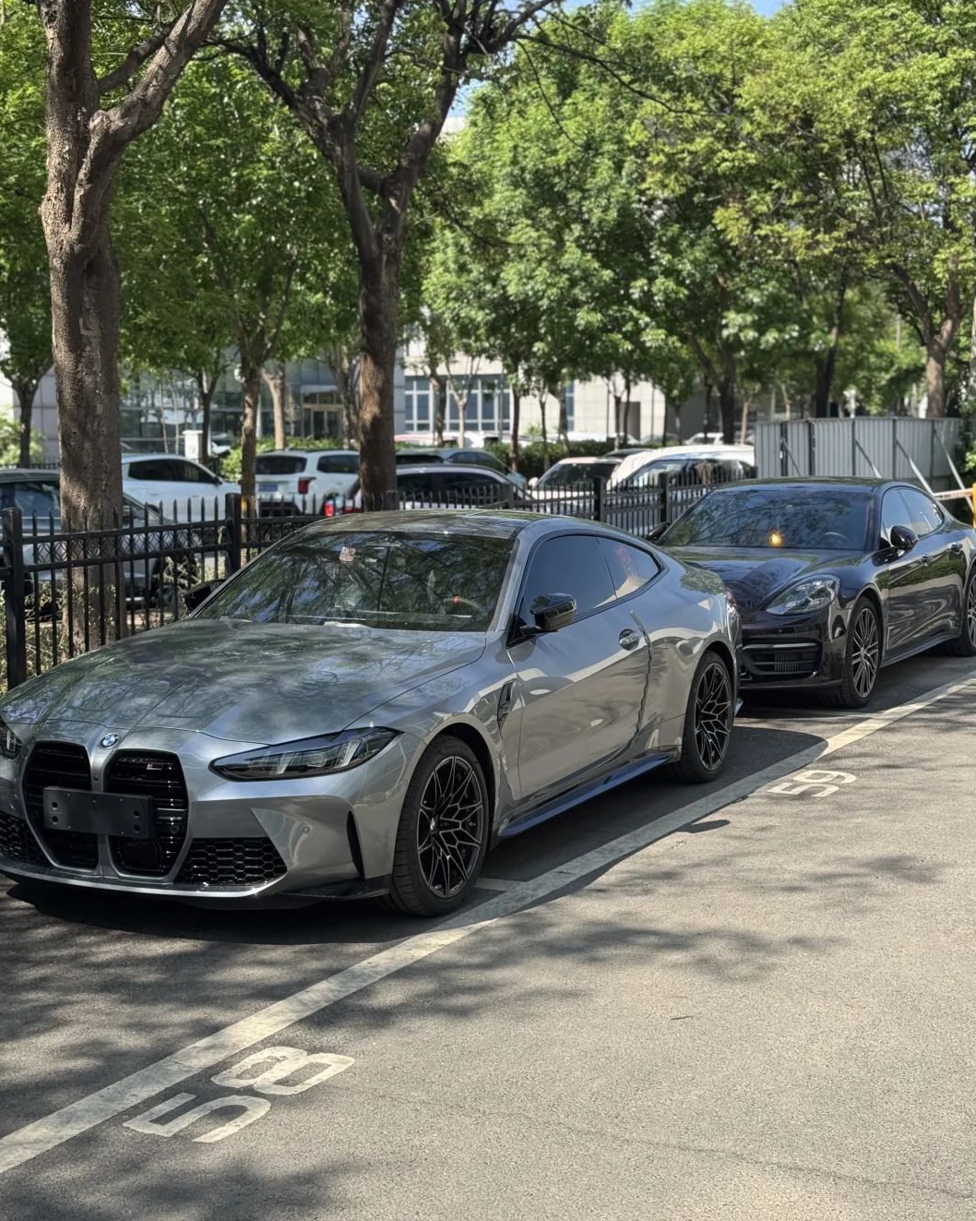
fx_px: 1842
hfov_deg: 29.7
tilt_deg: -4.0
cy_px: 630
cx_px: 496
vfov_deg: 36.7
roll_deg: +1.0
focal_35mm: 51
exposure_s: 1/1597
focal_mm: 6.76
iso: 64
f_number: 1.78
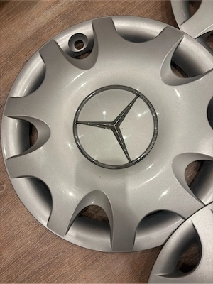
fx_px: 213
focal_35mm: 26
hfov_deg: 53.1
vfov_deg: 67.3
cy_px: 142
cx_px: 106
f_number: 1.6
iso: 80
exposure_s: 1/50
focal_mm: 5.96
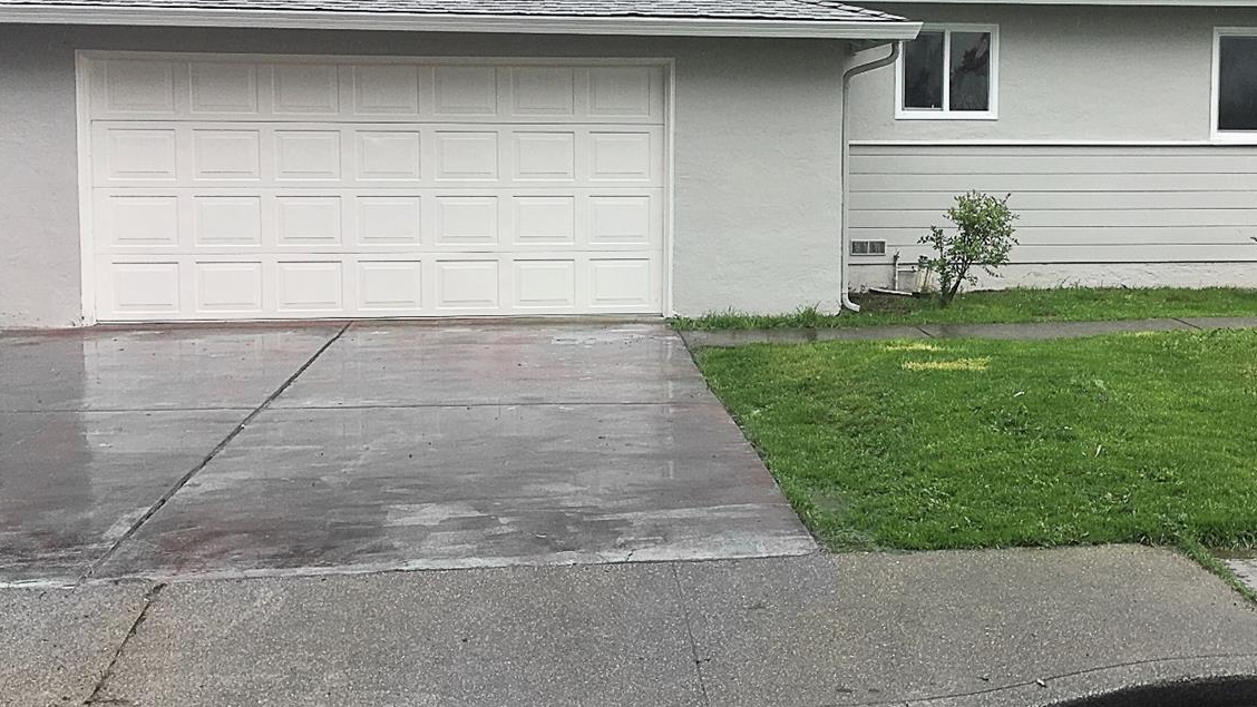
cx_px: 759
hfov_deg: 48.0
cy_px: 213
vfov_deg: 28.1
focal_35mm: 42
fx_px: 1400
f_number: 2.2
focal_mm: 4.15
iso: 25
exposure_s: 1/582
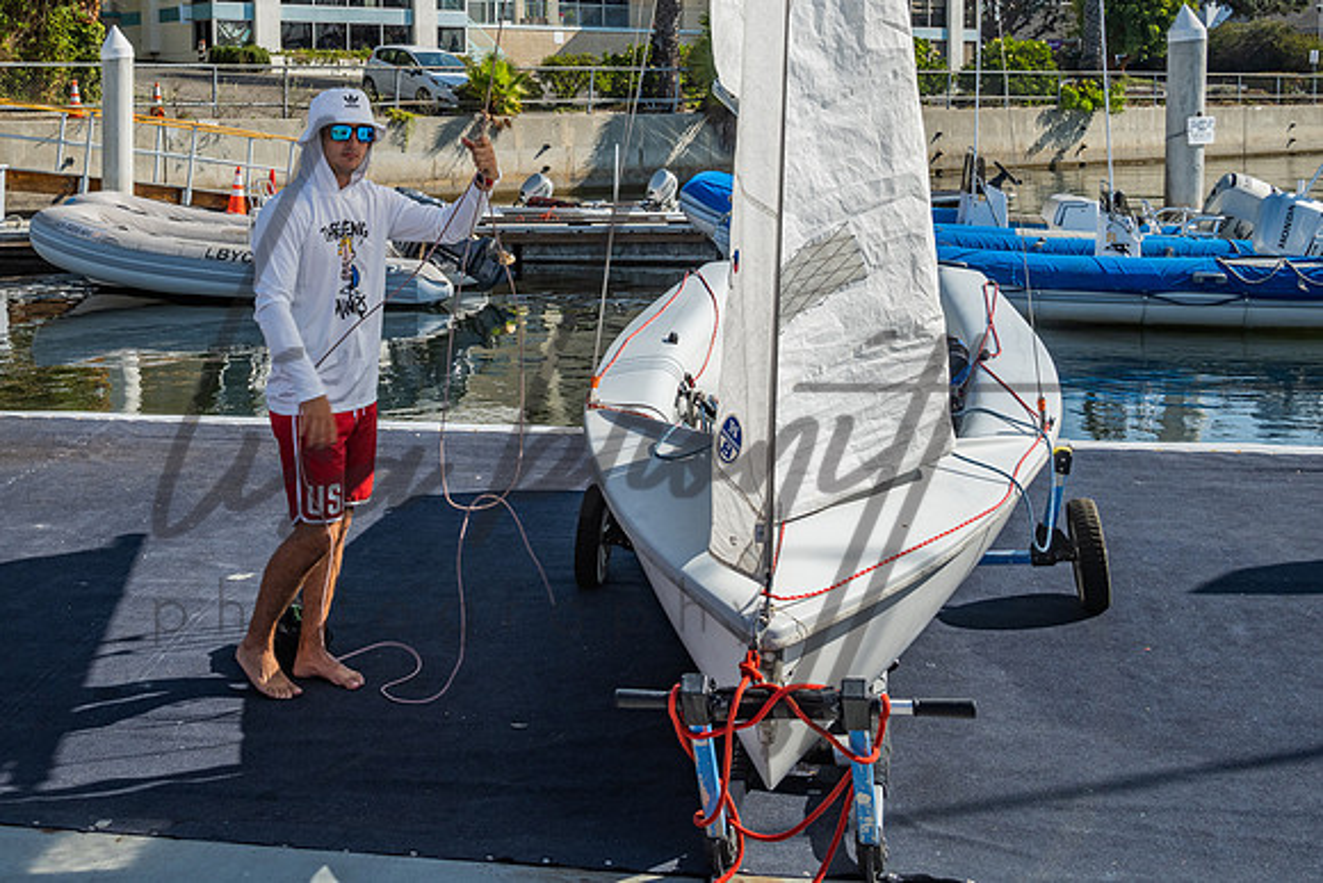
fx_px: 1637
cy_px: 175
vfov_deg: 29.5
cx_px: 503
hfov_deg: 43.7
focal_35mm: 45
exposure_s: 1/160
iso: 200
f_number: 10
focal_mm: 27.5
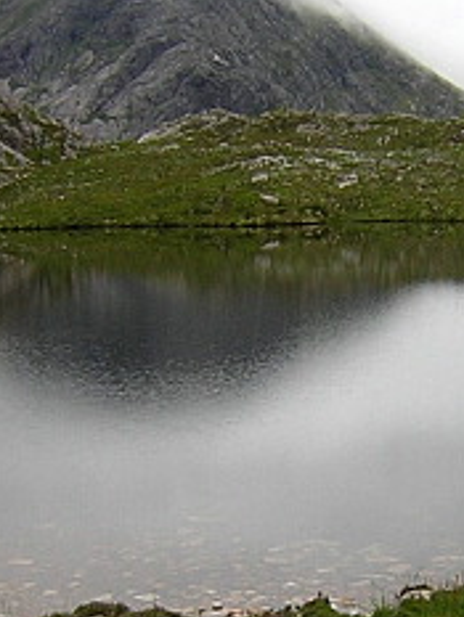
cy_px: 527
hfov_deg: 14.8
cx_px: 411
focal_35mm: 99
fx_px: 1768
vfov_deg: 19.5
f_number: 5.2
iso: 100
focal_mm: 4.7
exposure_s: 1/180
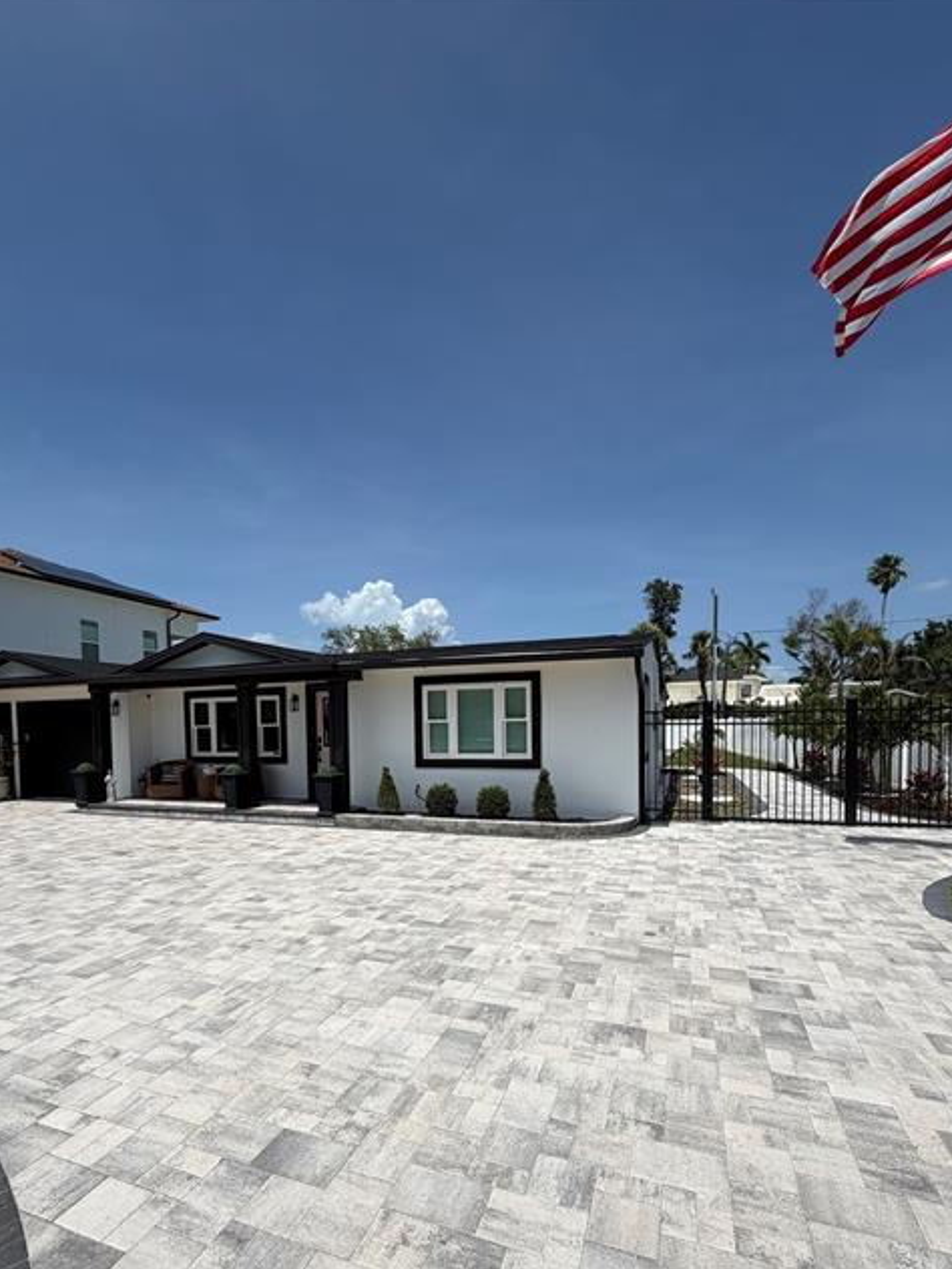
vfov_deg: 89.9
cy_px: 759
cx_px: 444
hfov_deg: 74.6
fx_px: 623
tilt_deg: -1.8
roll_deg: +0.3
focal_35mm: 17
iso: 20
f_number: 2.2
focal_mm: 2.22
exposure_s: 1/1961
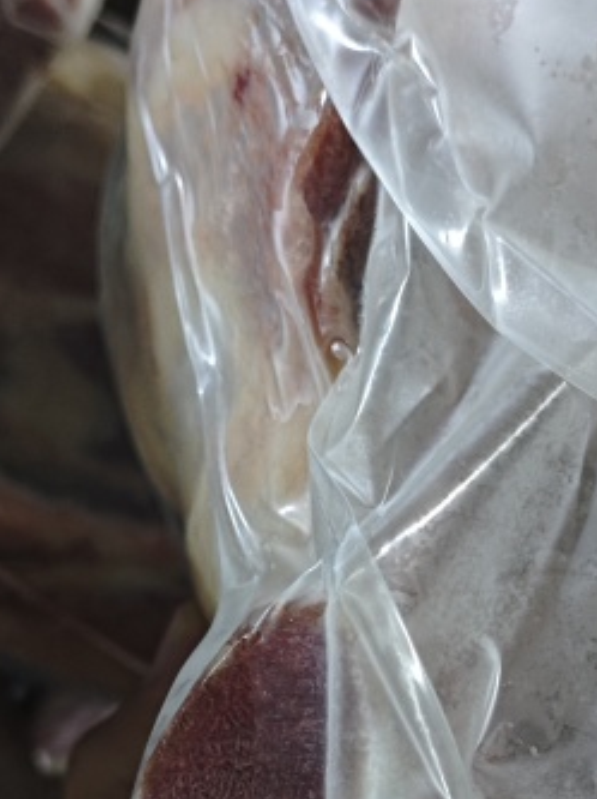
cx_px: 357
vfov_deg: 24.5
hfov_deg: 19.1
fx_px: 1774
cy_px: 743
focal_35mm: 77
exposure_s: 1/50
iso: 640
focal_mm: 5.84
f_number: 1.6
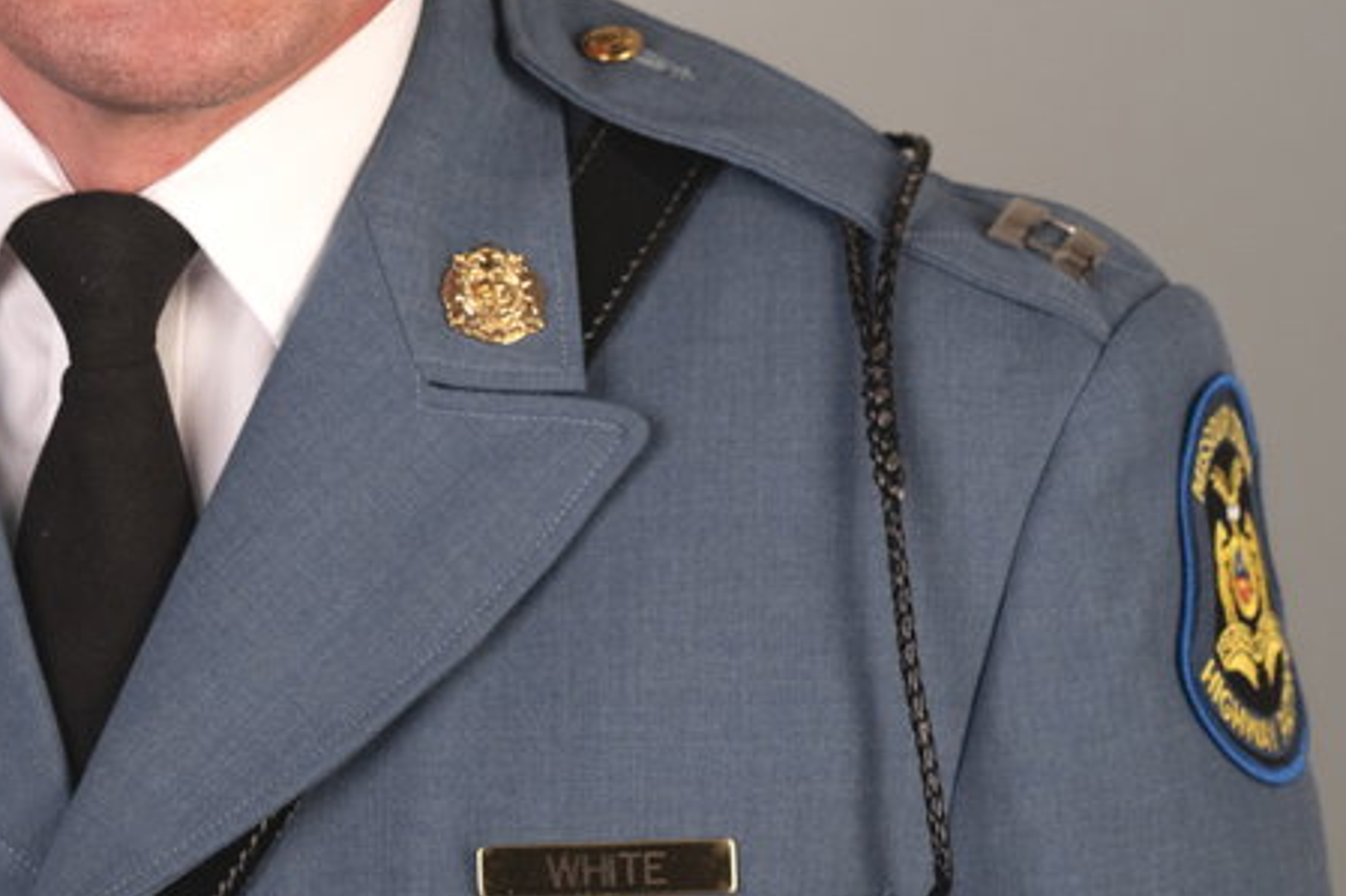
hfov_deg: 9.0
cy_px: -186
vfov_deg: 6.0
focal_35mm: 227
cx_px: 175
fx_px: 8484
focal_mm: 85
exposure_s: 1/100
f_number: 4.5
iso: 400
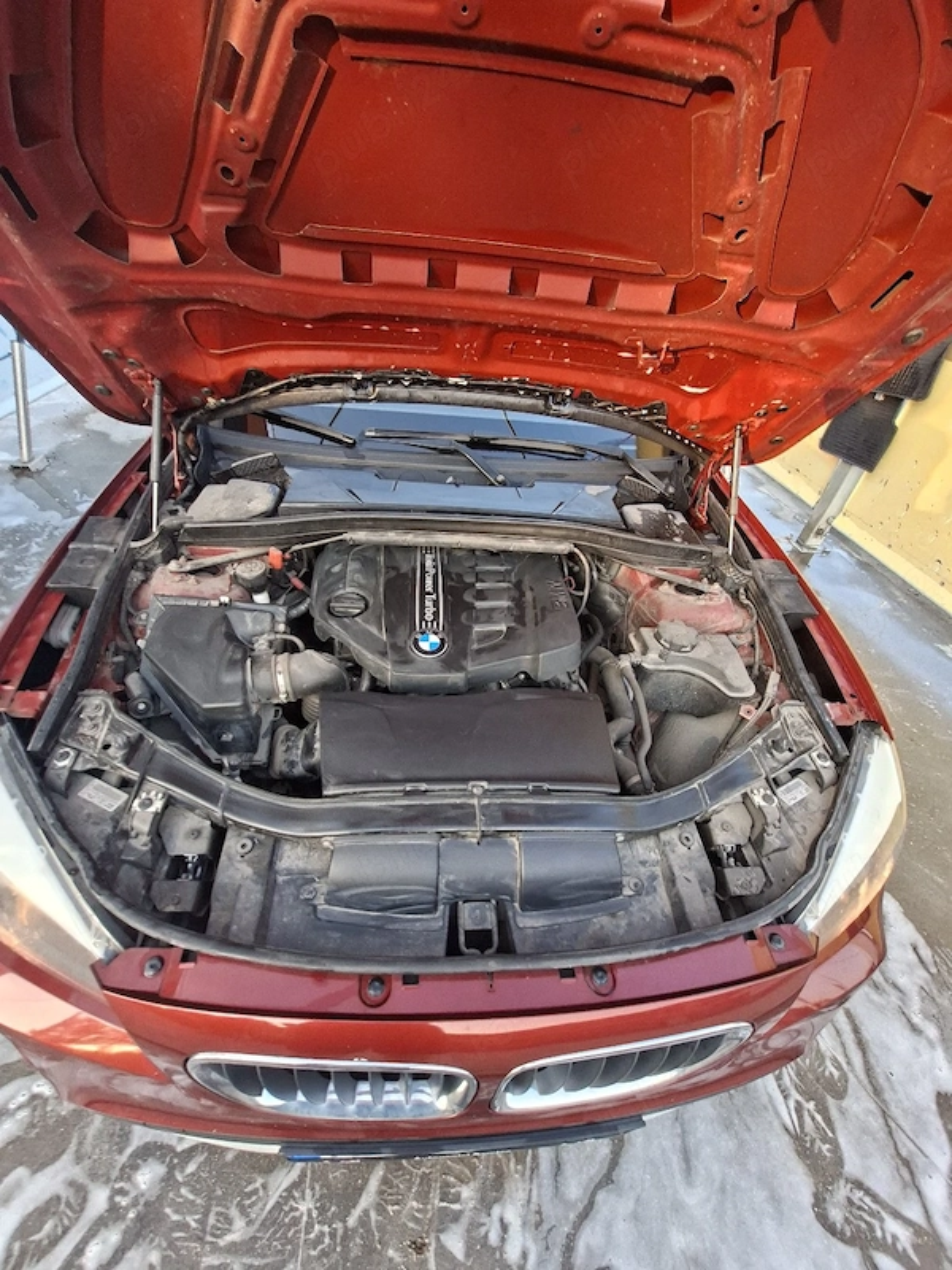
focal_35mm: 13
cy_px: 635
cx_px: 476
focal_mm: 1.74
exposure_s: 1/100
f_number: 2.2
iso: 64
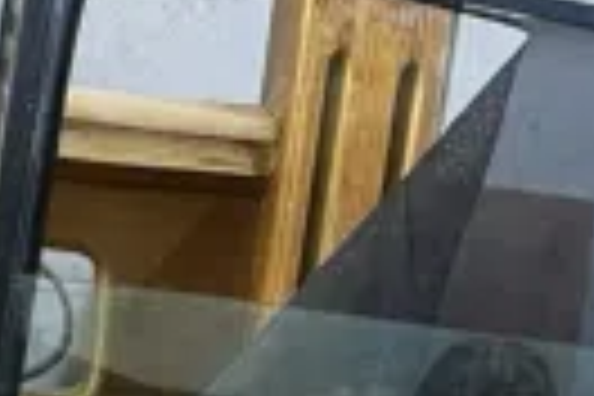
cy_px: 670
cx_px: 486
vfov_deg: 10.0
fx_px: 2161
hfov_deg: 15.5
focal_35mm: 131
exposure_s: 1/60
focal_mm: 5.1
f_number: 1.6
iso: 400
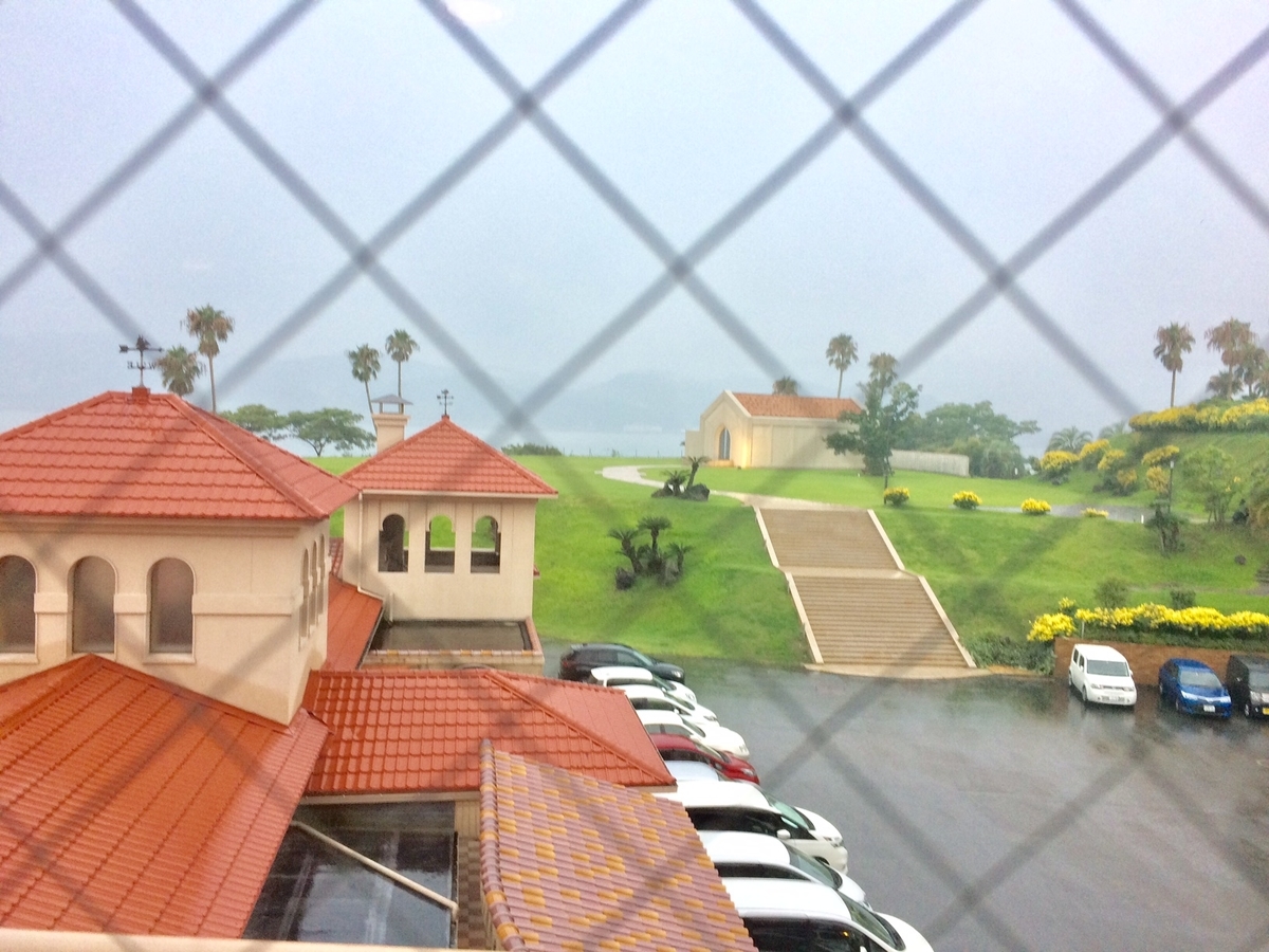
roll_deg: -1.6
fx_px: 1063
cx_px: 634
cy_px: 476
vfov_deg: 48.2
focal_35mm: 29
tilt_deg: -1.9
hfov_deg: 61.7
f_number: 2.2
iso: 80
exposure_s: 1/30
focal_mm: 4.15
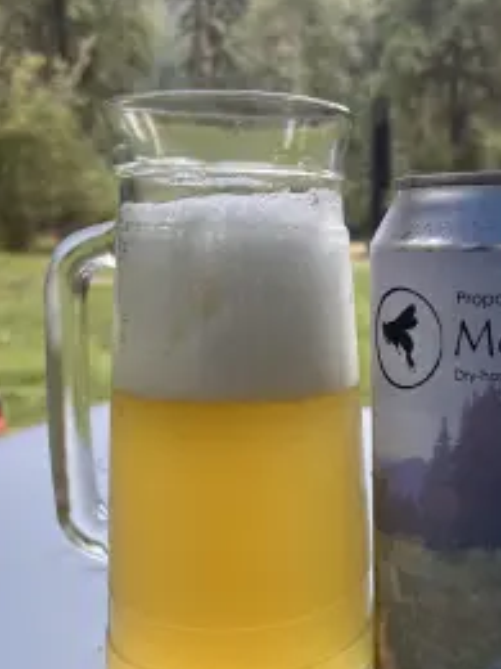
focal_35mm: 40
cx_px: 375
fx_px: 772
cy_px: 386
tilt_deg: -8.7
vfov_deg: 46.6
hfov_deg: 35.2
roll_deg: -0.8
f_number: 1.6
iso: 125
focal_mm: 4.2
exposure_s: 1/78
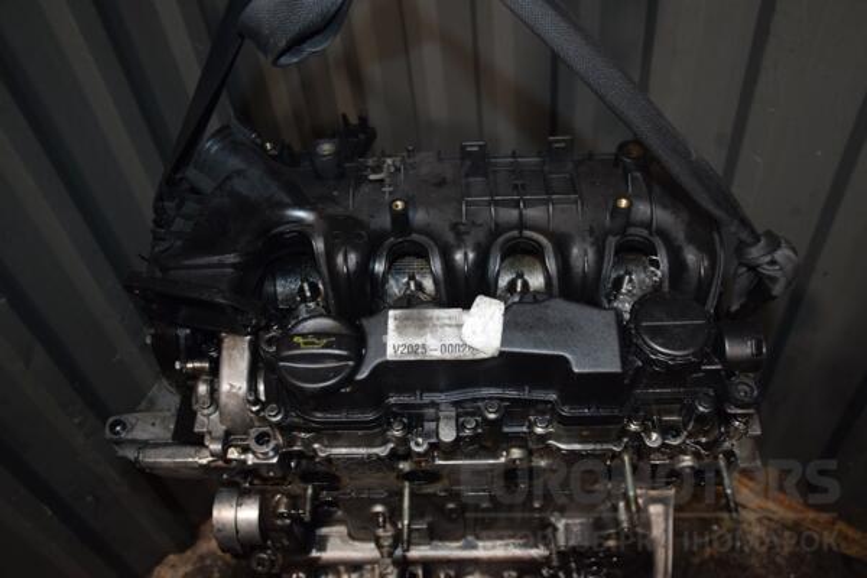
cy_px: 289
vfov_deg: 40.0
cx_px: 434
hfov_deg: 57.2
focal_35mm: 33
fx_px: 795
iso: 800
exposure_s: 1/60
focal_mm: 22
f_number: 5
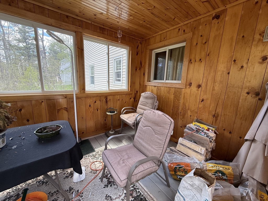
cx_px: 134
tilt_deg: -10.6
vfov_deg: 85.7
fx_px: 108
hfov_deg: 102.1
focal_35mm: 14
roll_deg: -2.3
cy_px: 100
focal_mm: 2.22
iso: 80
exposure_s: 1/99
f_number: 2.2
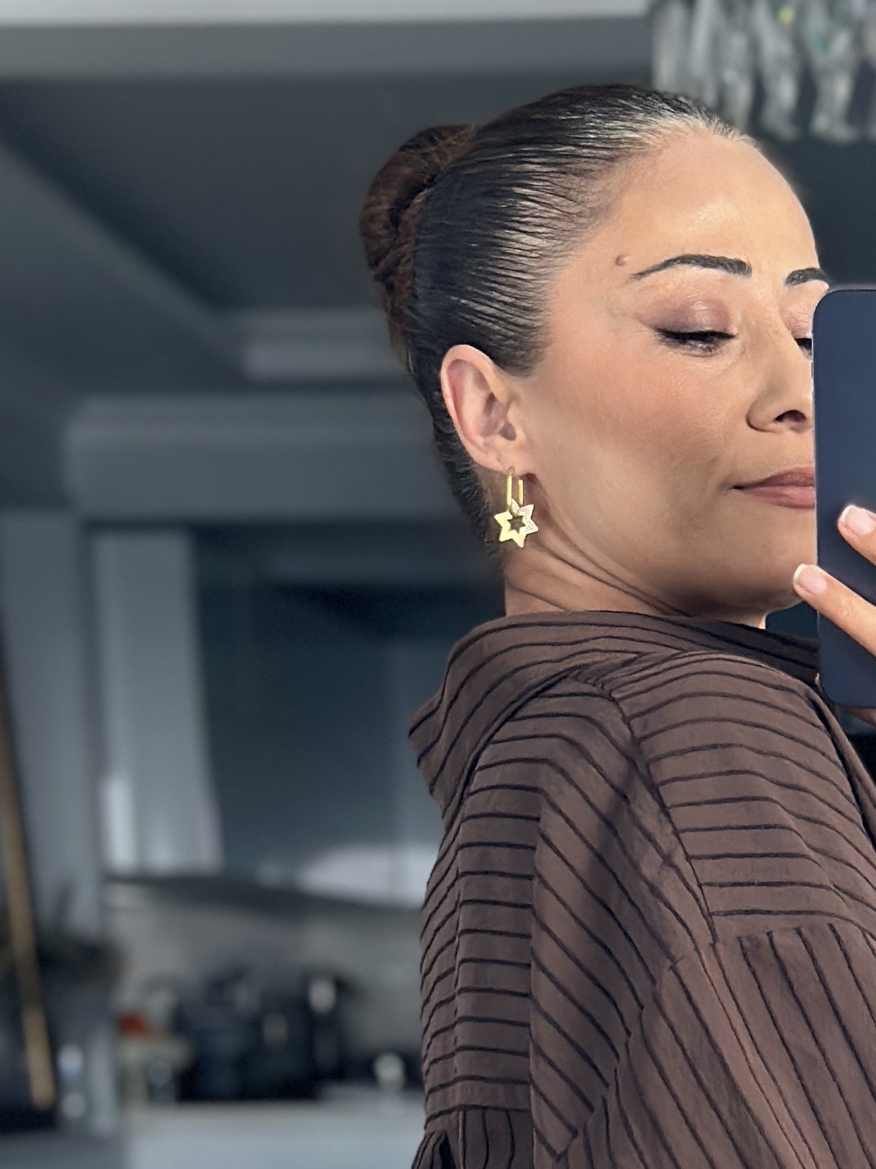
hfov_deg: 10.4
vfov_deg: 13.6
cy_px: 1438
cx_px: 958
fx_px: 4760
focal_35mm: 141
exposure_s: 1/172
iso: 80
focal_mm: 6.86
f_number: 1.78
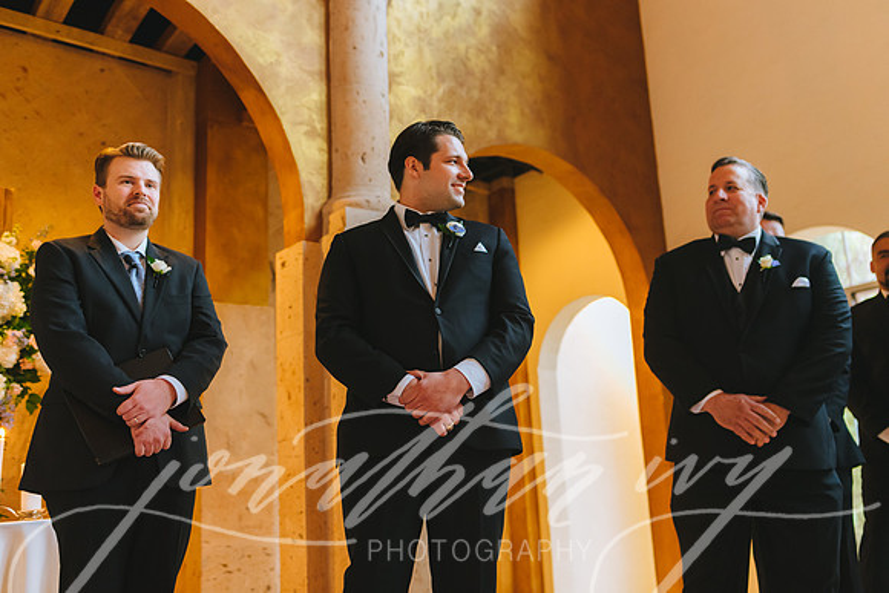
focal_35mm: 35
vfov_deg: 37.9
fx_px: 864
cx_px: 444
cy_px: 296
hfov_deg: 54.4
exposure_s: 1/125
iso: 3200
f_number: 2.2
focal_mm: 35
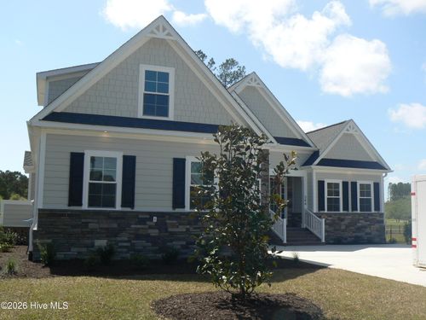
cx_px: 213
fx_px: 443
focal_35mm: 36
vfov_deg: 39.7
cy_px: 160
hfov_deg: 51.4
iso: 80
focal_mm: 6
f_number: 6.3
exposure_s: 1/400
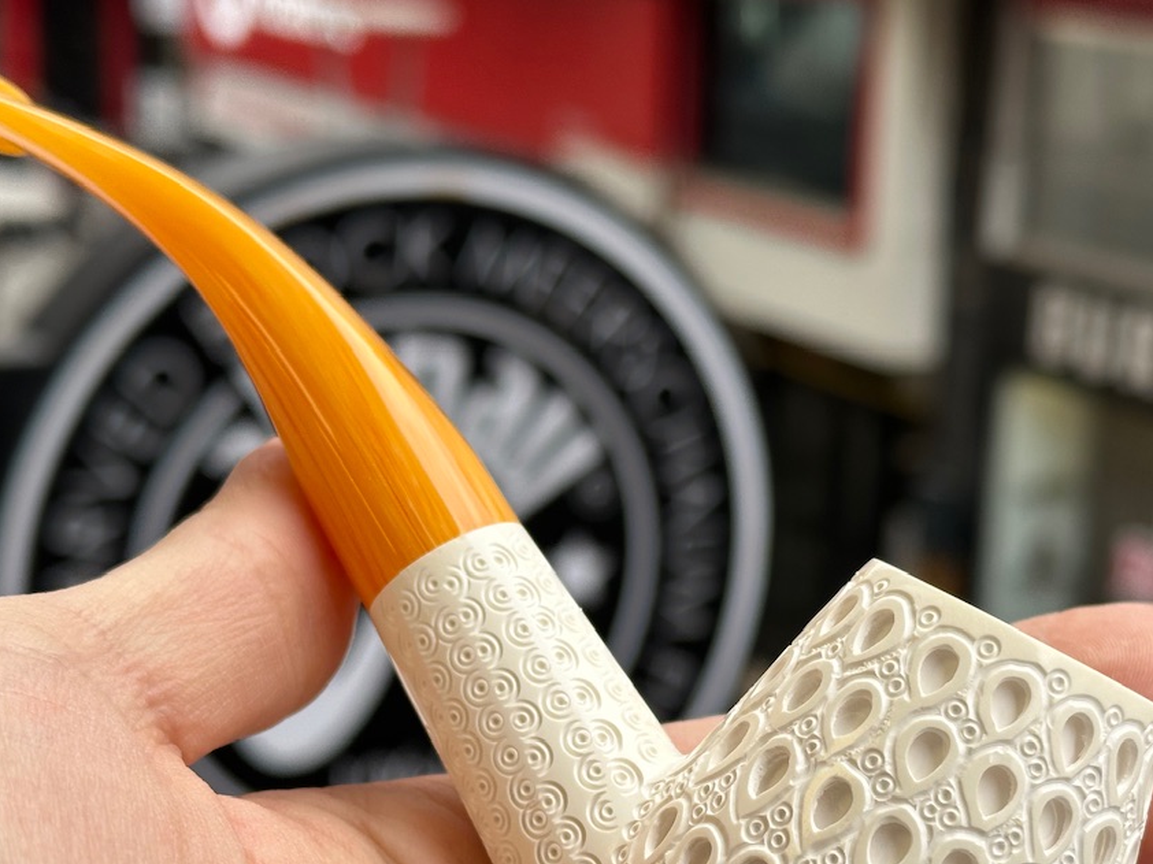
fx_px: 2431
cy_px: 624
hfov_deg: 26.7
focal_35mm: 73
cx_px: 649
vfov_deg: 20.0
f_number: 1.78
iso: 64
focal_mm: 6.86
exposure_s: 1/349
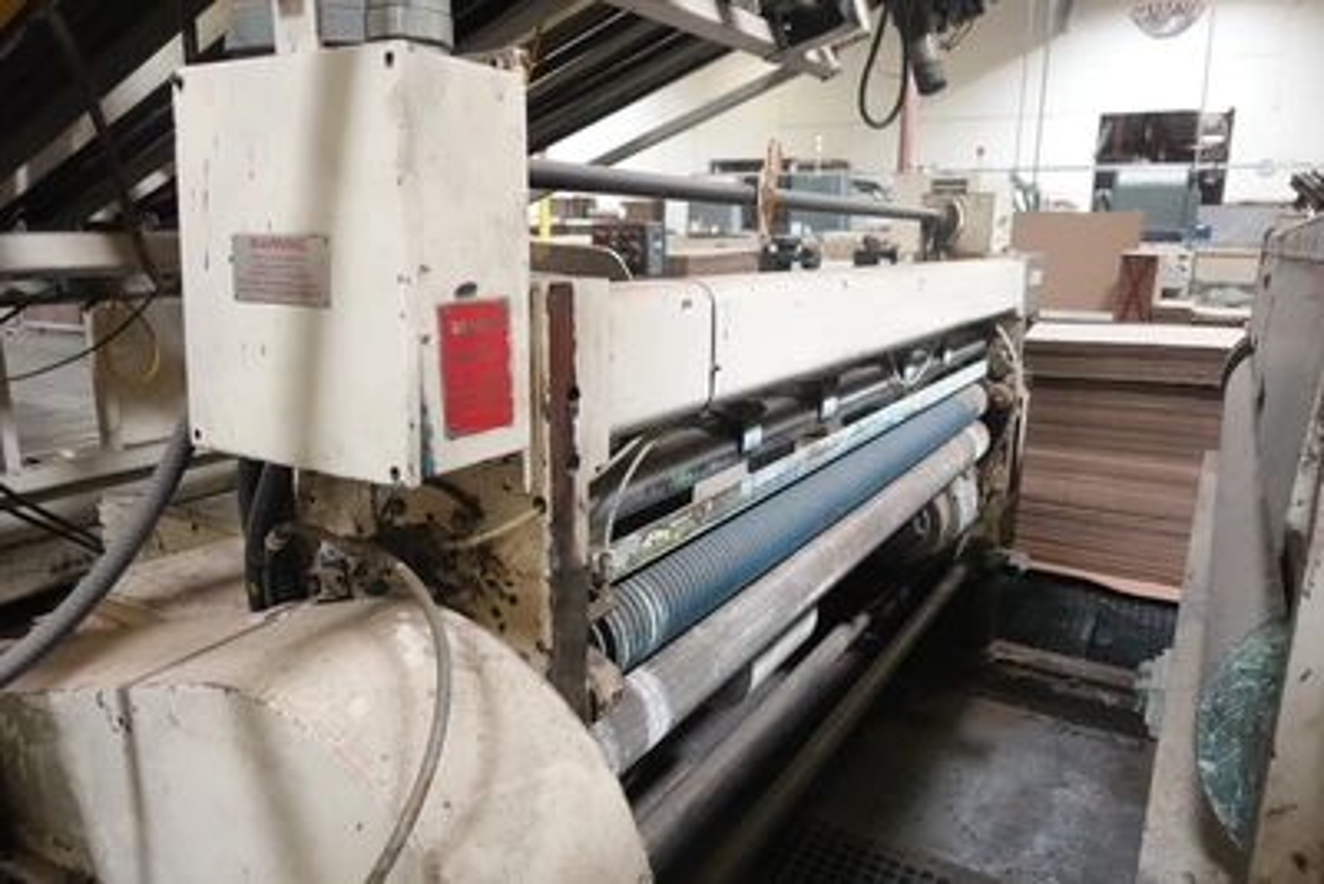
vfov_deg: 53.2
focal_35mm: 24
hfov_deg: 73.7
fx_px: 883
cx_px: 662
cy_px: 442
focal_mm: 8.8
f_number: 1.8
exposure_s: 1/250
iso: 2000
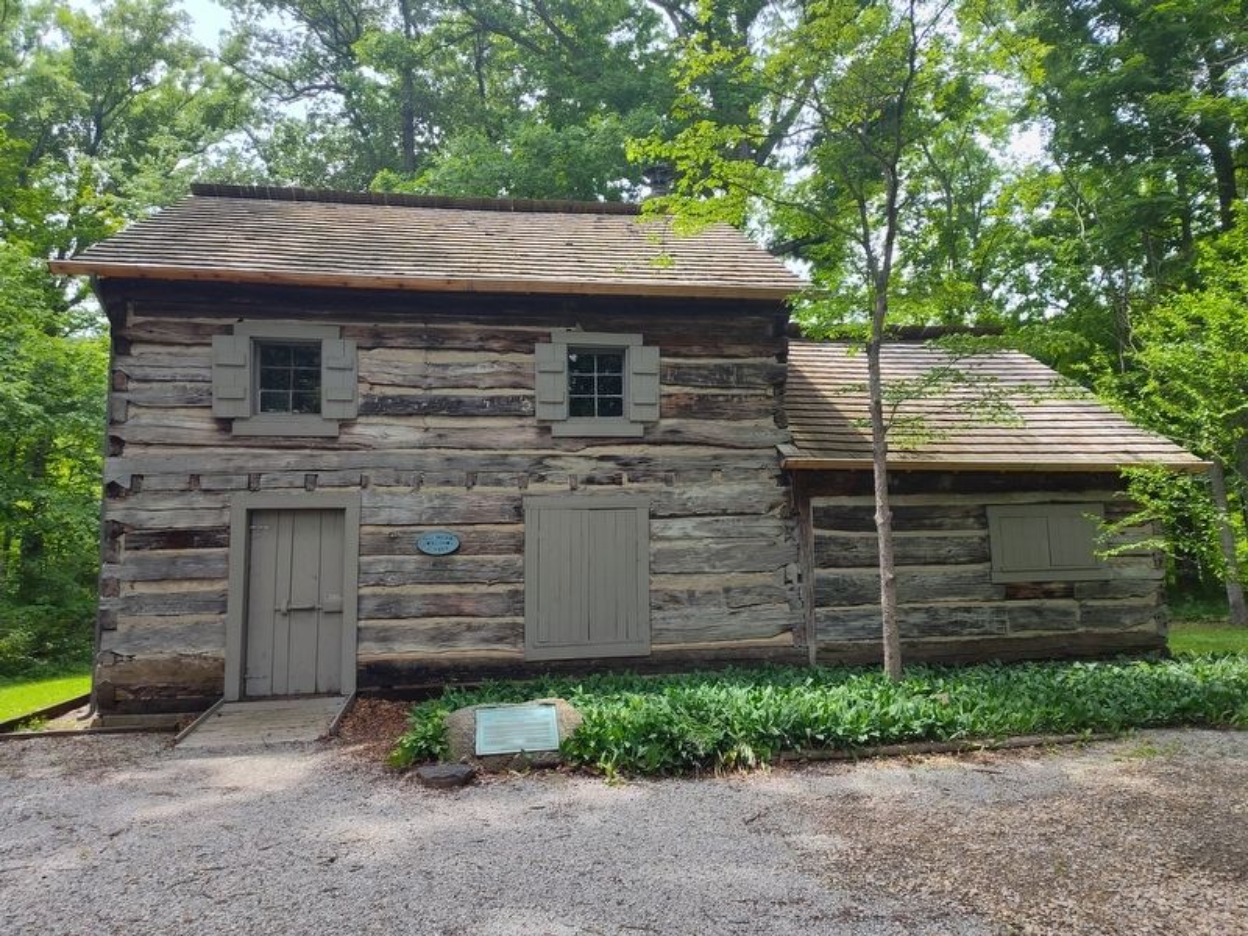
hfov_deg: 73.9
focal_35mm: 23
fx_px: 829
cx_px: 624
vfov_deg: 58.9
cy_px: 468
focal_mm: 5.56
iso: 100
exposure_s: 1/417
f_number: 1.8
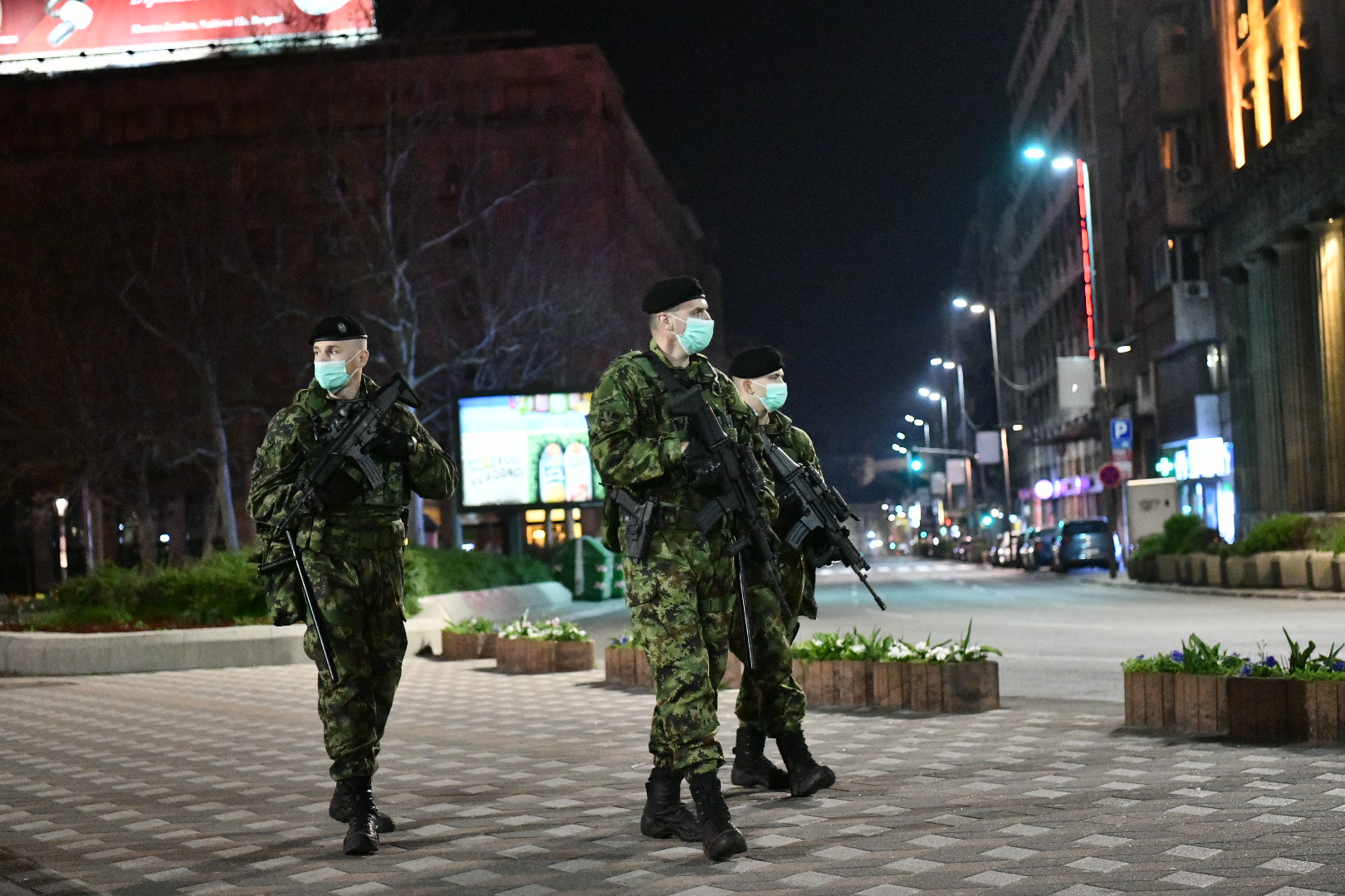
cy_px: 448
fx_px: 2167
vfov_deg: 23.4
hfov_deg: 34.5
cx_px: 672
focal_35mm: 58
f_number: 2.8
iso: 12800
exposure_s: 1/200
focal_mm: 58
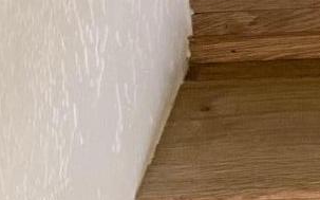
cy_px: -93
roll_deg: -0.3
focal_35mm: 182
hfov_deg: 10.3
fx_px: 1586
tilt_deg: -19.5
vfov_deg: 7.1
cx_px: 722
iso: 400
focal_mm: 4.25
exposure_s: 1/30
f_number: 1.8
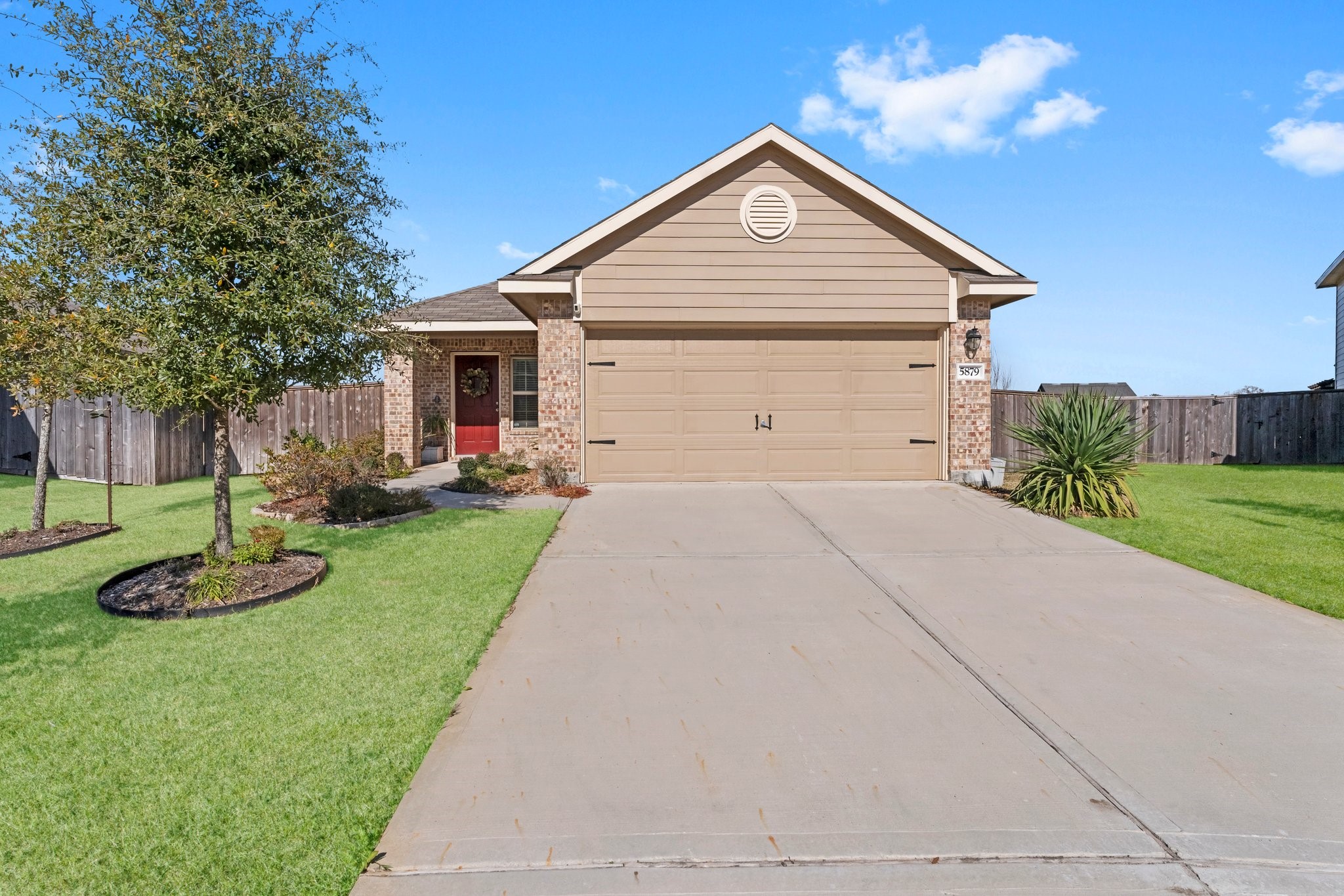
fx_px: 612
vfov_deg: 72.4
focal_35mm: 16
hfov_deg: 95.3
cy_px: 448
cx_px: 672
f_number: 10
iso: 800
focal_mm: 16.4
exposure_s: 1/1600
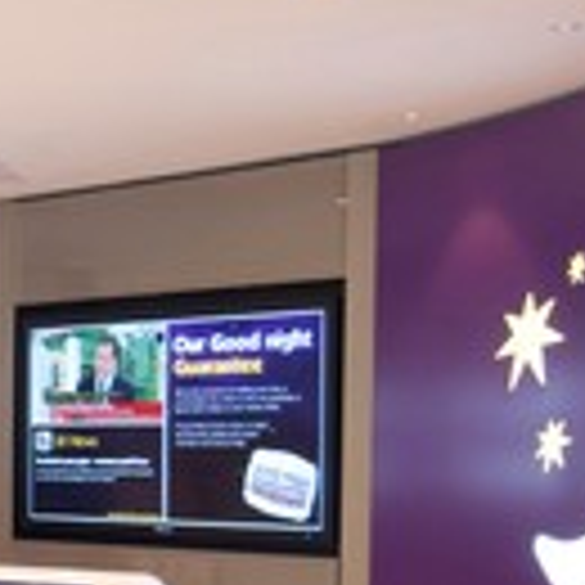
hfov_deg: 14.9
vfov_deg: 16.7
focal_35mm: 100
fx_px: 1912
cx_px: -504
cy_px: 698
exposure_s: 1/2.5
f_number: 8
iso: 200
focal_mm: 20
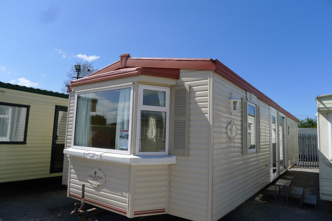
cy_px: 110
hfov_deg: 73.7
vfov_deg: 53.2
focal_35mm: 24
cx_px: 166
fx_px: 221
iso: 80
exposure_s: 1/800
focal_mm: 5.1
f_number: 4
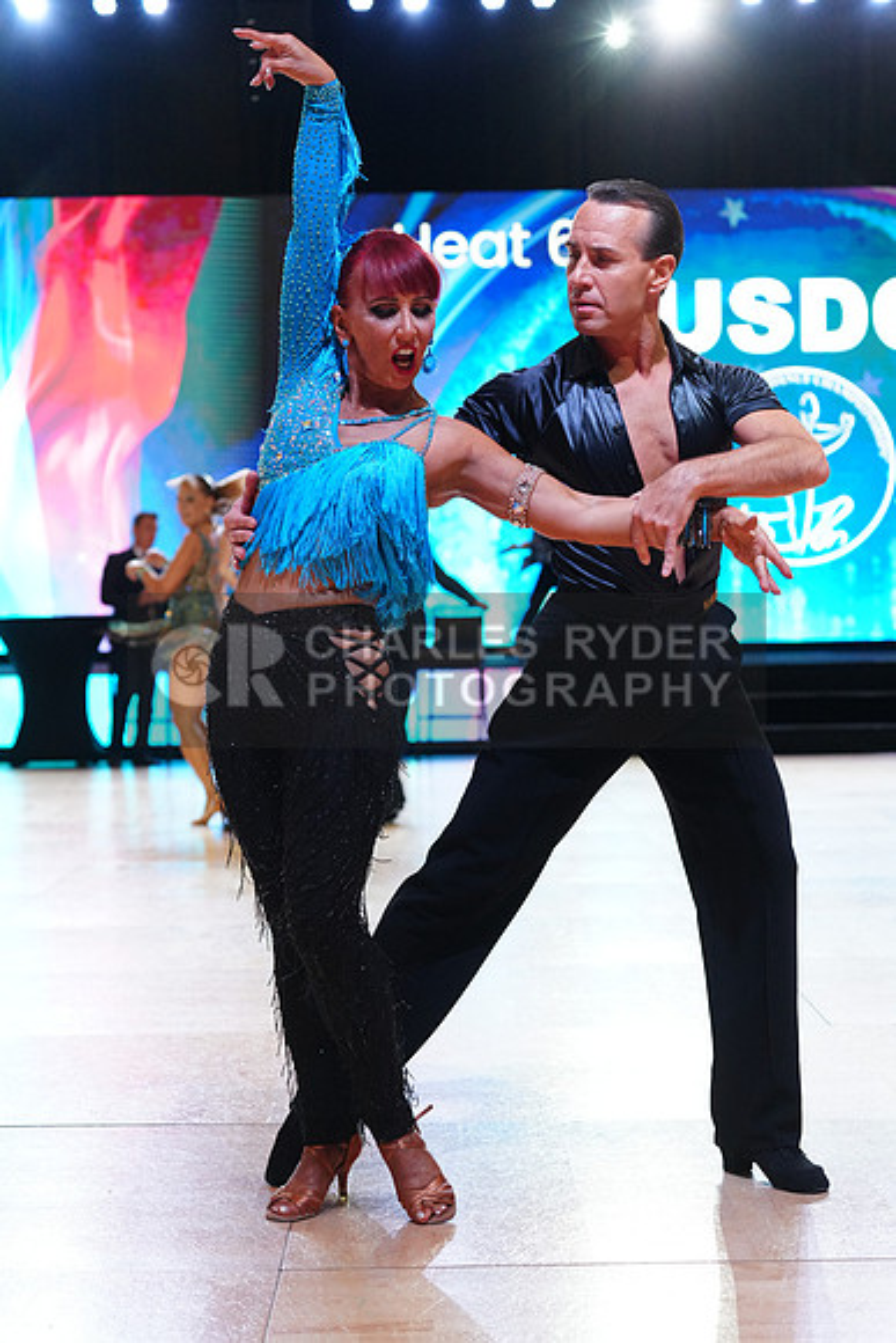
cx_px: 448
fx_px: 2612
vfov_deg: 28.8
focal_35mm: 70
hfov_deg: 19.5
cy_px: 672
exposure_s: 1/250
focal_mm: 70
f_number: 4
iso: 2500
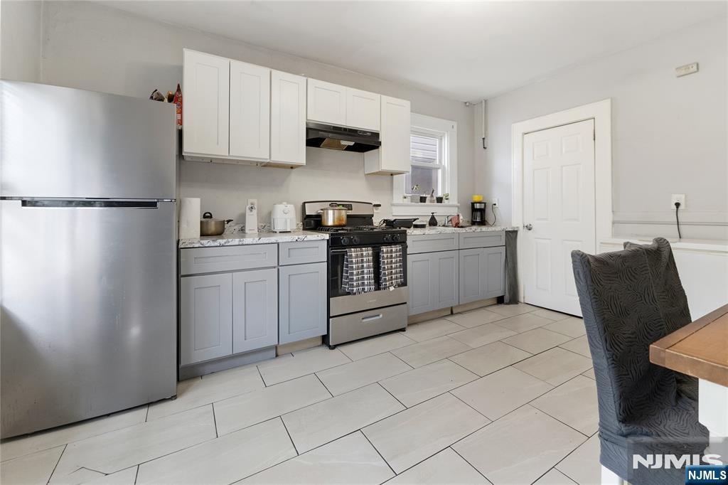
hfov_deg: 104.3
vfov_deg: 81.2
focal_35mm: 14
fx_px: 283
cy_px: 242
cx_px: 364
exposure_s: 1/15
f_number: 4
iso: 2000
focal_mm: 14
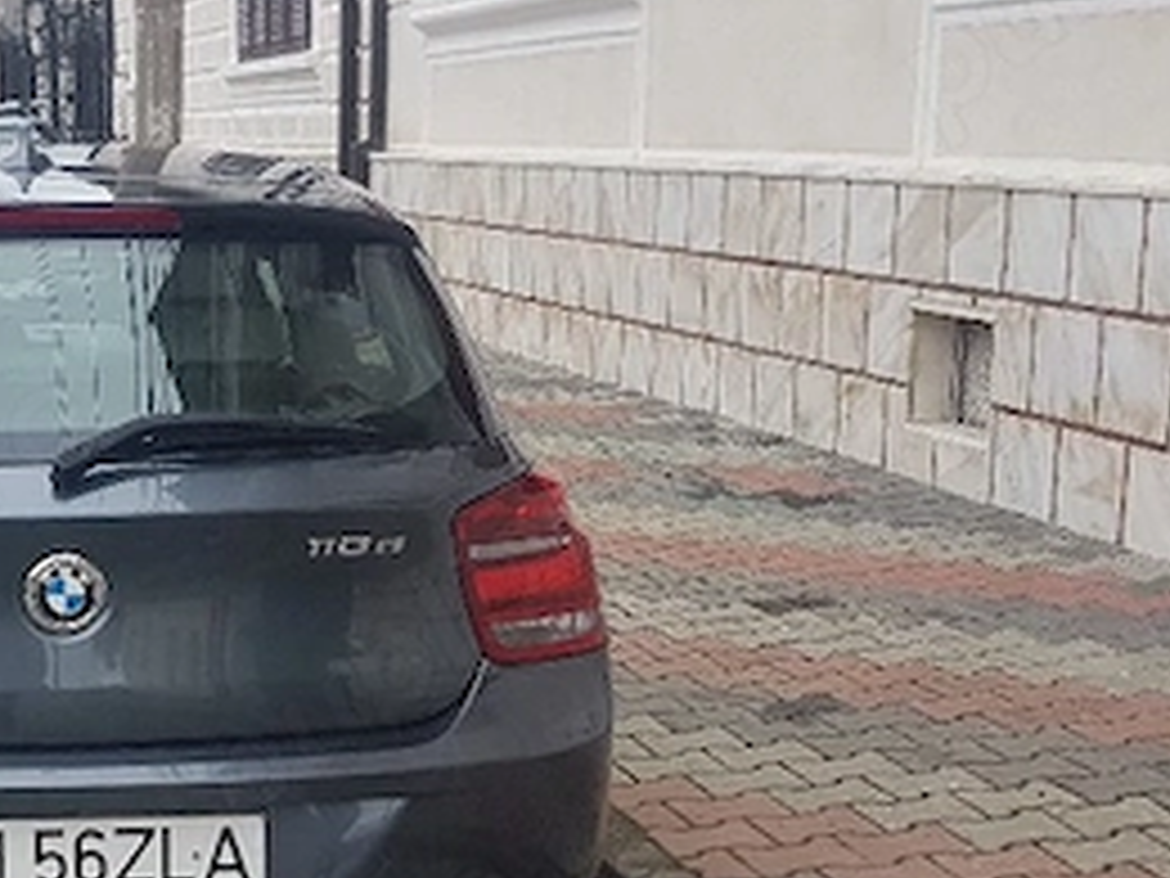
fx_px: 2028
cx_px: -27
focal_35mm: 60
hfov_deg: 29.8
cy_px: 621
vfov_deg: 24.2
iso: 40
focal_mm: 4.2
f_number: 1.7
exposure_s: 1/588
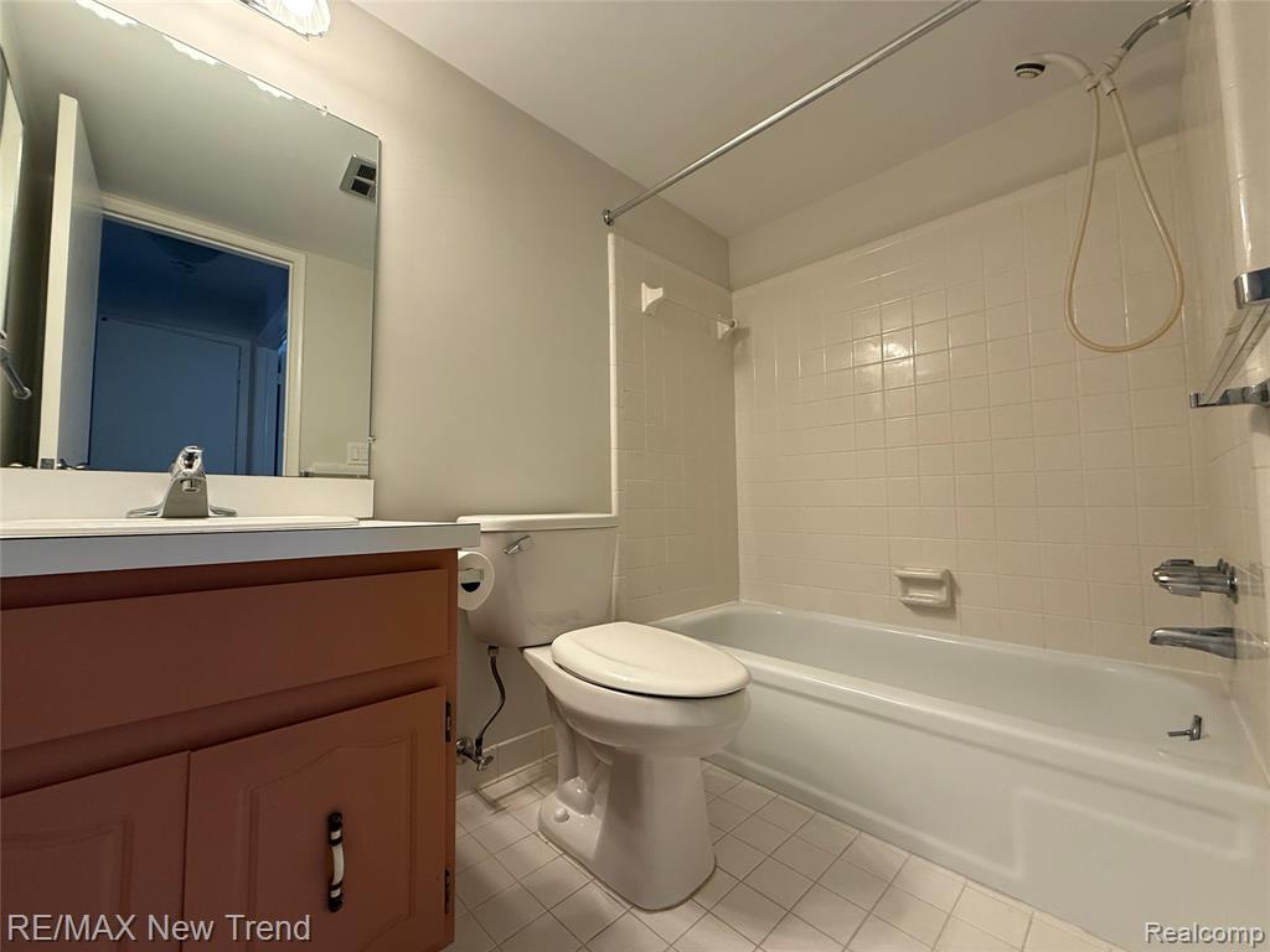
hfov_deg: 102.1
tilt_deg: +3.2
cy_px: 476
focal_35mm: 14
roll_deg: +0.4
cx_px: 635
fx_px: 514
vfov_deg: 85.7
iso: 160
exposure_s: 1/120
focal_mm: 2.22
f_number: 2.2
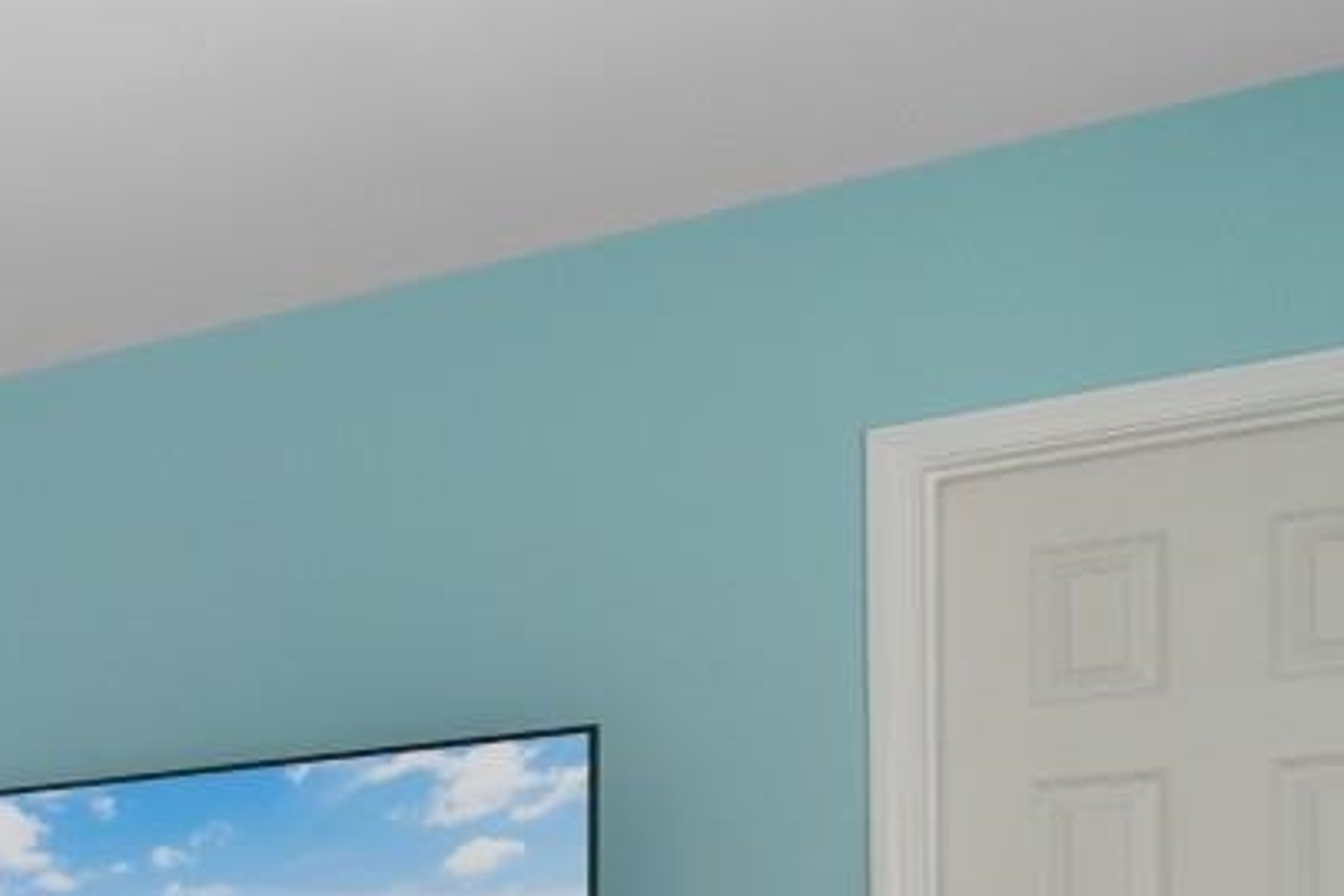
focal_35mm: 60
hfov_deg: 24.6
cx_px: -743
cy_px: 1098
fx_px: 2240
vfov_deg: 21.0
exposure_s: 1/25
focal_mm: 10
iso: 100
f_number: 4.5
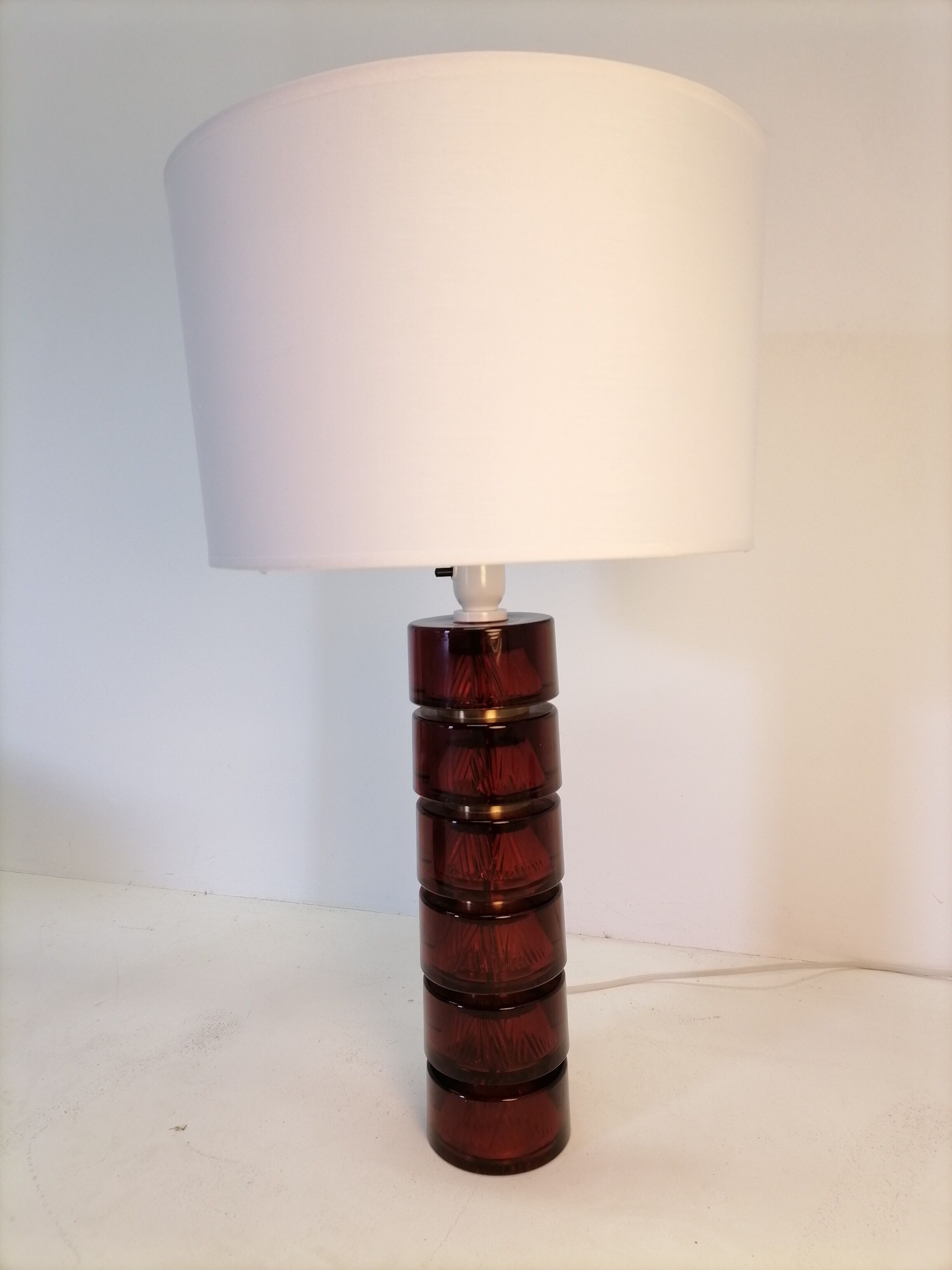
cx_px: 476
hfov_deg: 53.1
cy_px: 635
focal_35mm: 26
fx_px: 953
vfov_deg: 67.3
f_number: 1.8
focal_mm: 5.4
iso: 100
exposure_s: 1/33.3
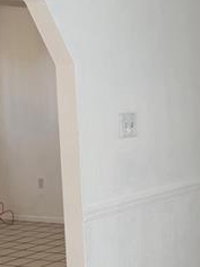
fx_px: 601
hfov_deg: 16.8
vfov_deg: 25.0
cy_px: 131
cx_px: 318
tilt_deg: -3.3
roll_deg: +1.3
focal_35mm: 78
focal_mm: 6.76
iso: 64
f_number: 1.78
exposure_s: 1/120
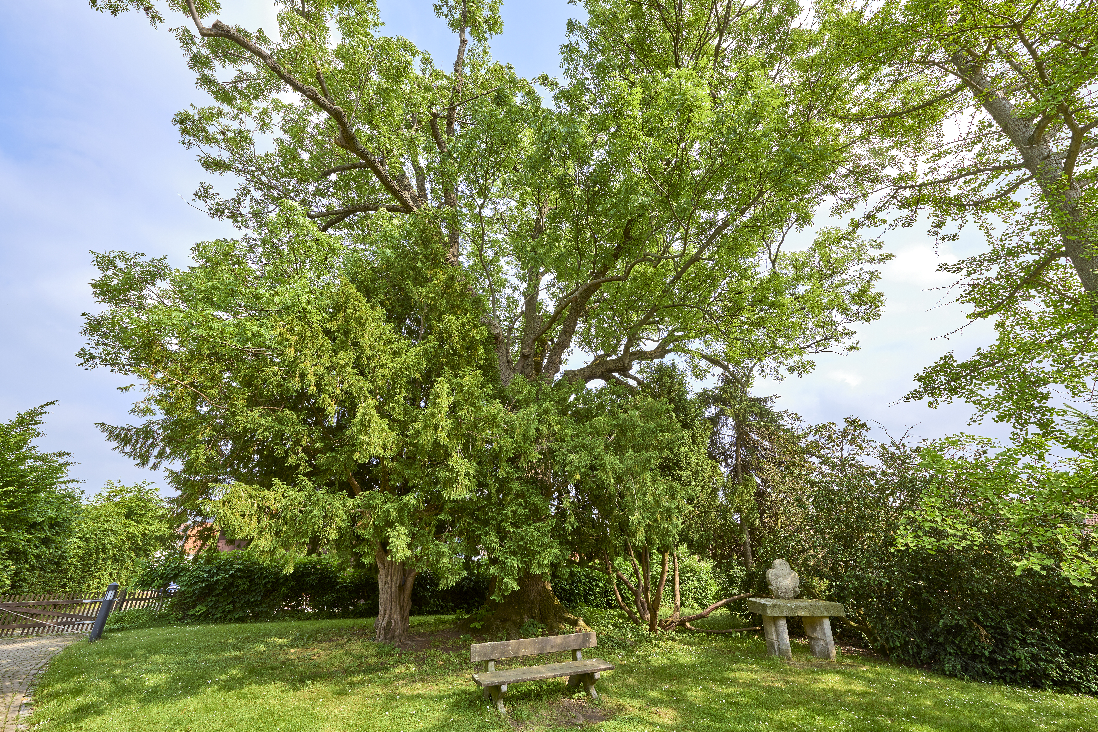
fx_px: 427
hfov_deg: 104.3
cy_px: 366
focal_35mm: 14
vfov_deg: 81.2
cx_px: 549
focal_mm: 14
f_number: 11
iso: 125
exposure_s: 1/80
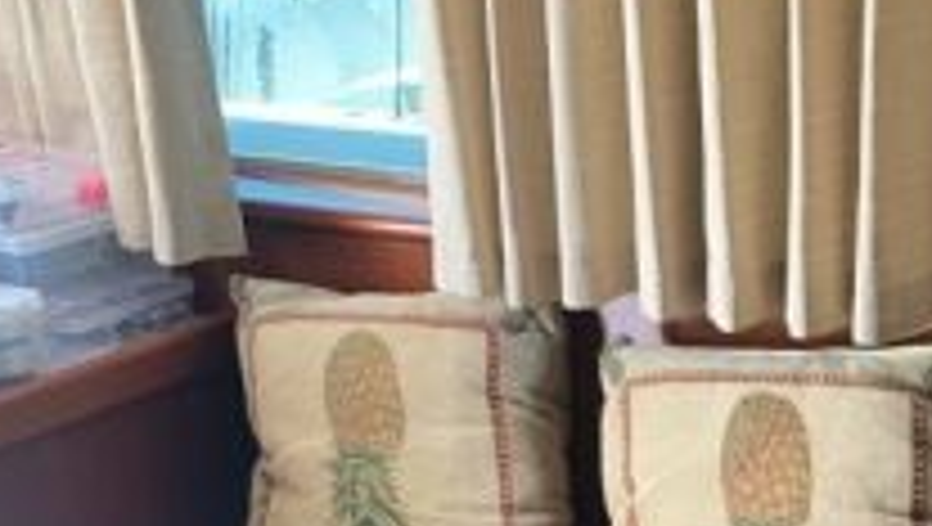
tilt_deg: -34.4
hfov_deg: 24.7
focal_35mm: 82
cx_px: 918
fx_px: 2029
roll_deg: -2.3
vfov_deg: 12.8
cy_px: 1070
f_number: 1.8
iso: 100
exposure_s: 1/121
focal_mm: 4.25
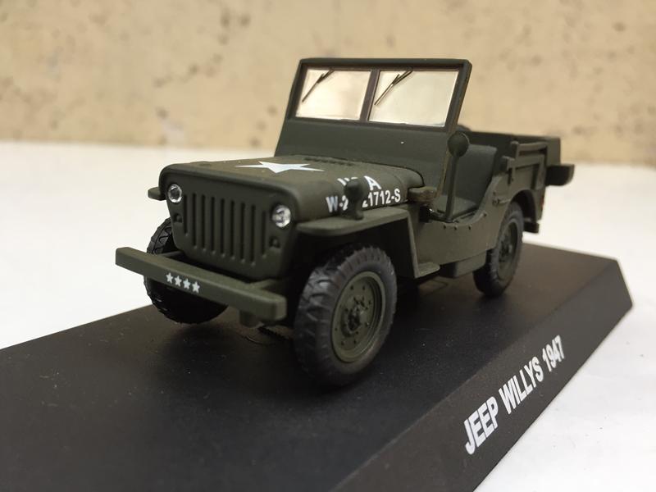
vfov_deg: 48.2
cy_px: 246
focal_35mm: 29
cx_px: 328
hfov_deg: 61.7
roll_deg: -3.1
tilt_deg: -16.2
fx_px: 550
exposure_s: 1/33
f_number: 2.2
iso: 32
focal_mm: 4.15
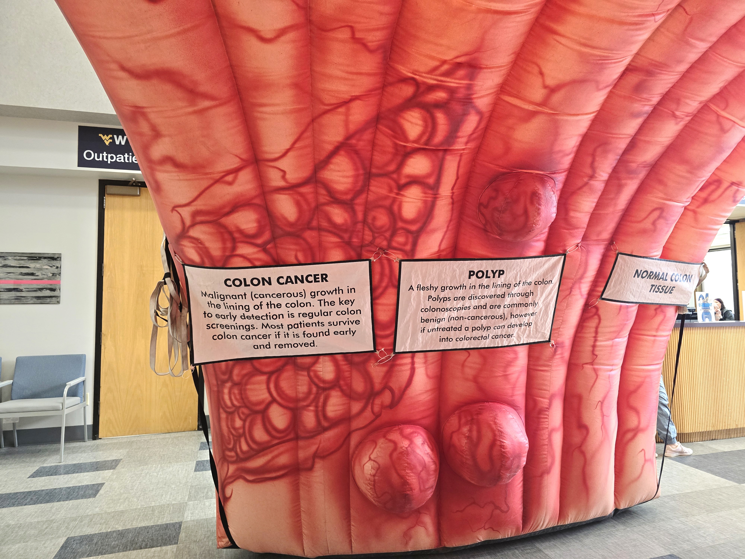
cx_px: 372
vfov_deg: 58.9
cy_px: 280
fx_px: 495
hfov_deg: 73.9
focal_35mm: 23
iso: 640
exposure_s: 1/120
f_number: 1.7
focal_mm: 6.3
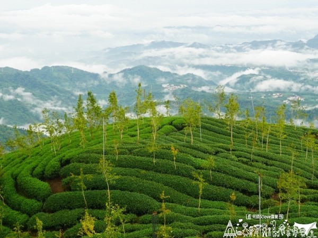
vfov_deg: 21.0
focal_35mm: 70
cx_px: 159
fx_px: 643
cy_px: 119
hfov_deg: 27.8
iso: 320
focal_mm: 35
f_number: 5.6
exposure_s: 1/80
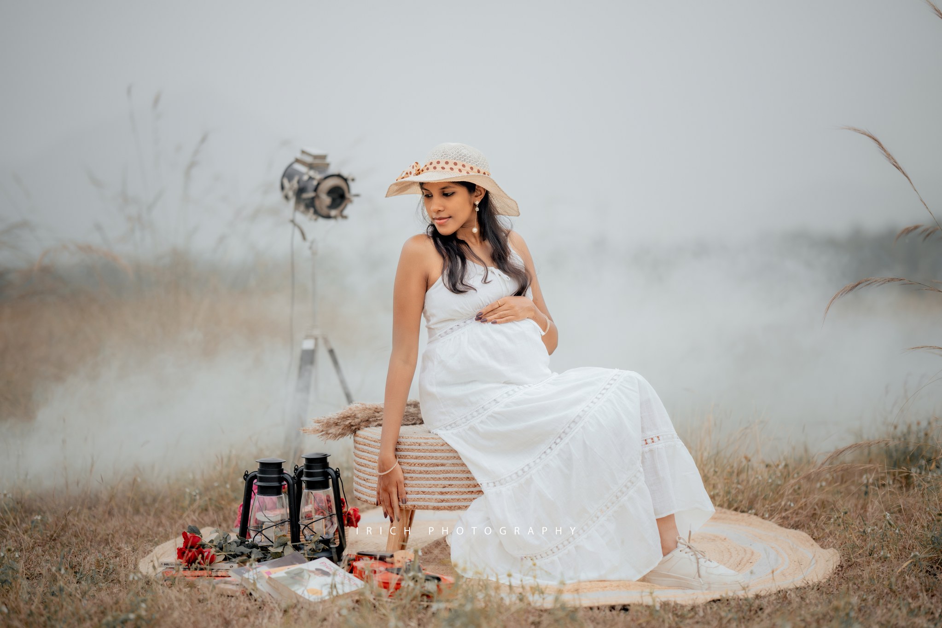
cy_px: 314
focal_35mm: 85
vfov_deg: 16.1
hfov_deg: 23.9
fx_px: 2224
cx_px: 471
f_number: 1.4
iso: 100
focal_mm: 85
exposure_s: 1/1600
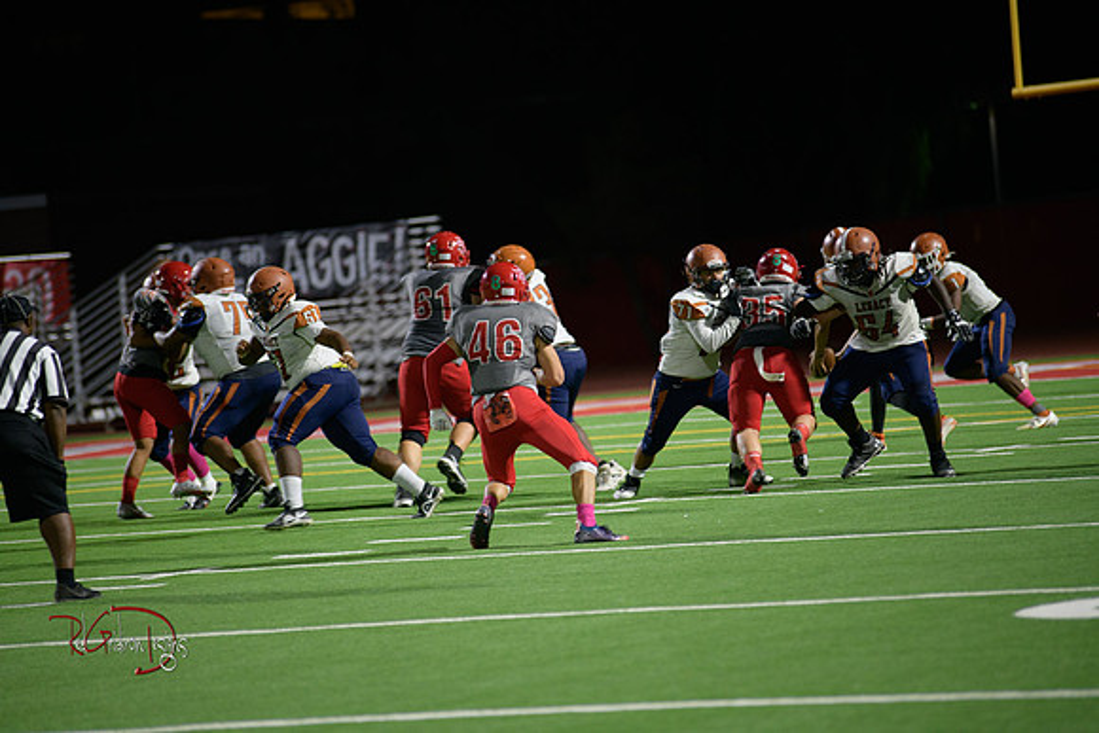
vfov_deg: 6.9
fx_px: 6107
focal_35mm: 200
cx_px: 550
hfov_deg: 10.3
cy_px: 366
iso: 1600
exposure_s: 1/250
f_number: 2.8
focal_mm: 200
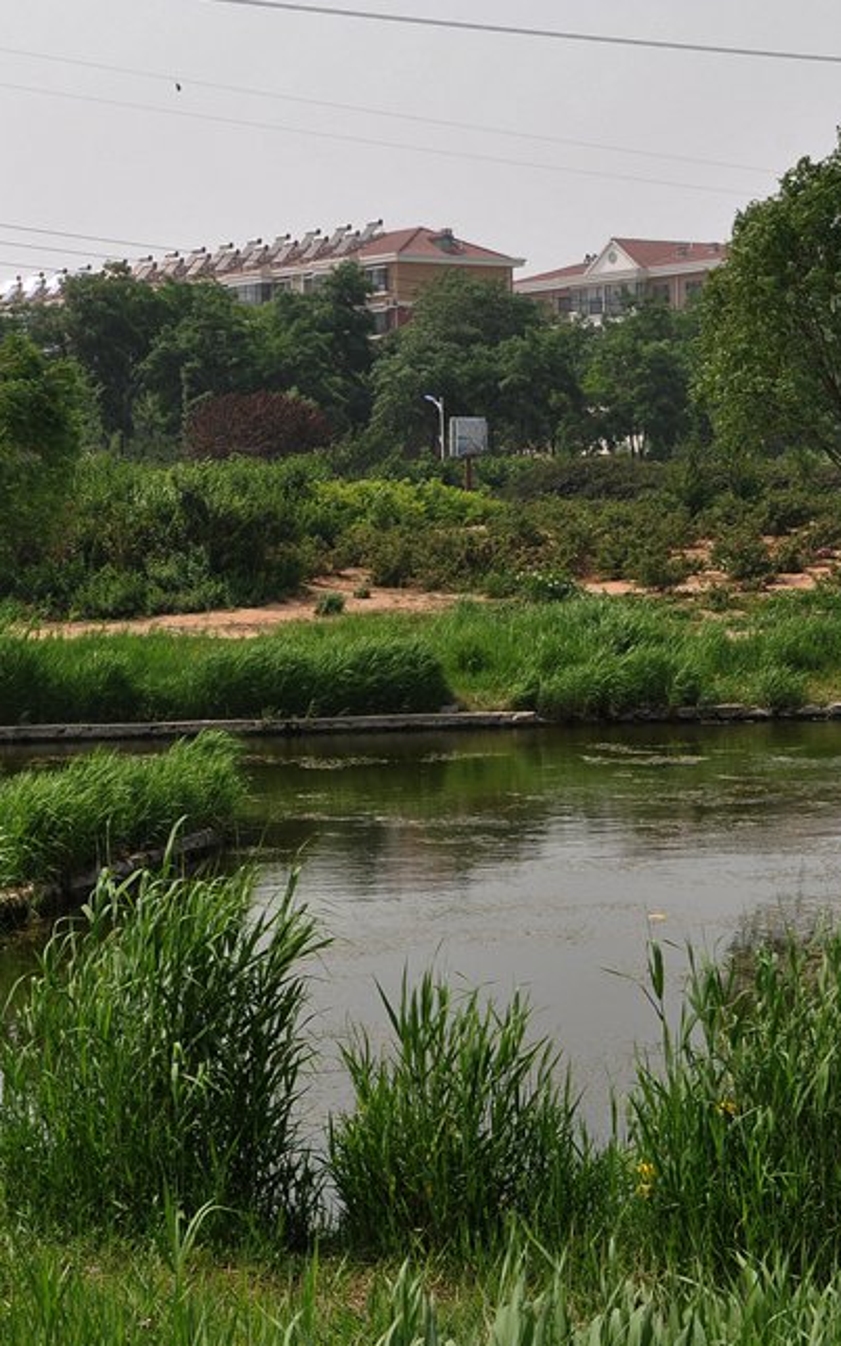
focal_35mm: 76
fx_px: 2786
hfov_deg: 17.1
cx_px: 274
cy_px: 661
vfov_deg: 27.1
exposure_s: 1/160
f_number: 13
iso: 200
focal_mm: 32
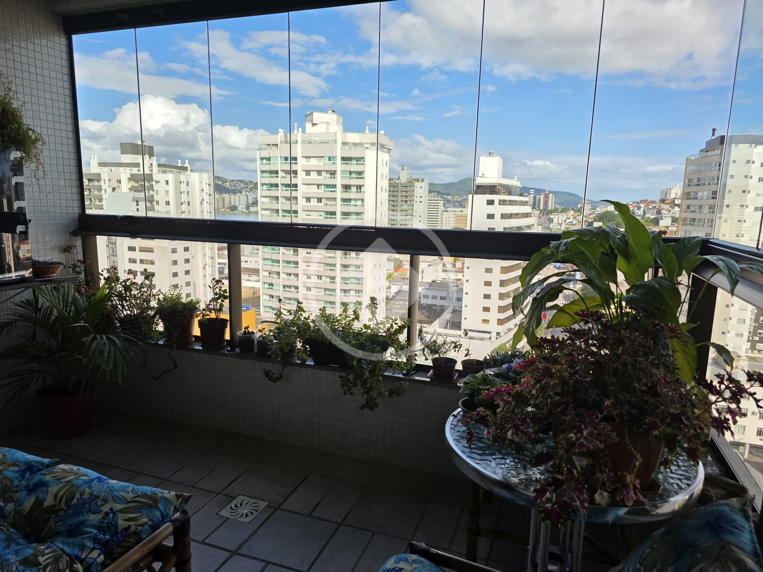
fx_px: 507
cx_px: 382
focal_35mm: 23
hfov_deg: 73.9
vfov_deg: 58.9
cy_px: 286
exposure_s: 1/3972
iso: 80
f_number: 1.7
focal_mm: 6.3
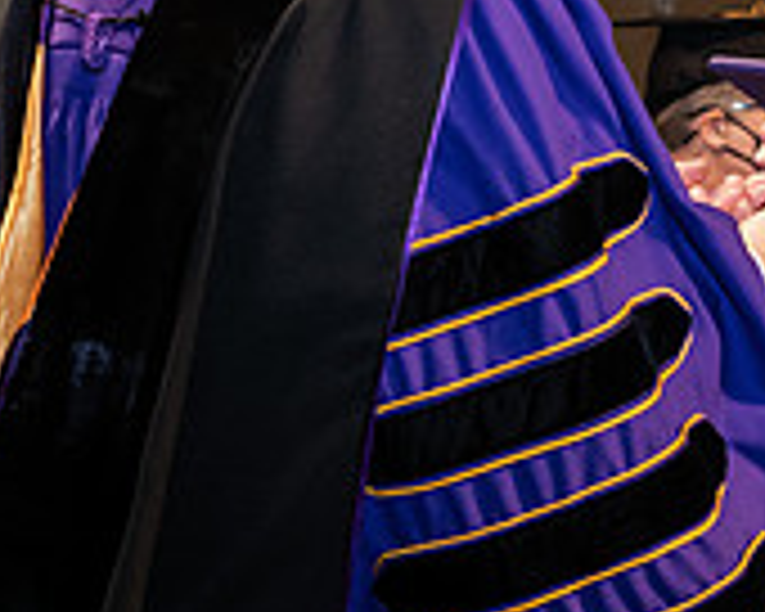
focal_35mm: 199
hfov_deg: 9.7
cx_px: 711
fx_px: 4506
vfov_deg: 7.7
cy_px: 70
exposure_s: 1/200
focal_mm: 62
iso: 1600
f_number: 6.3
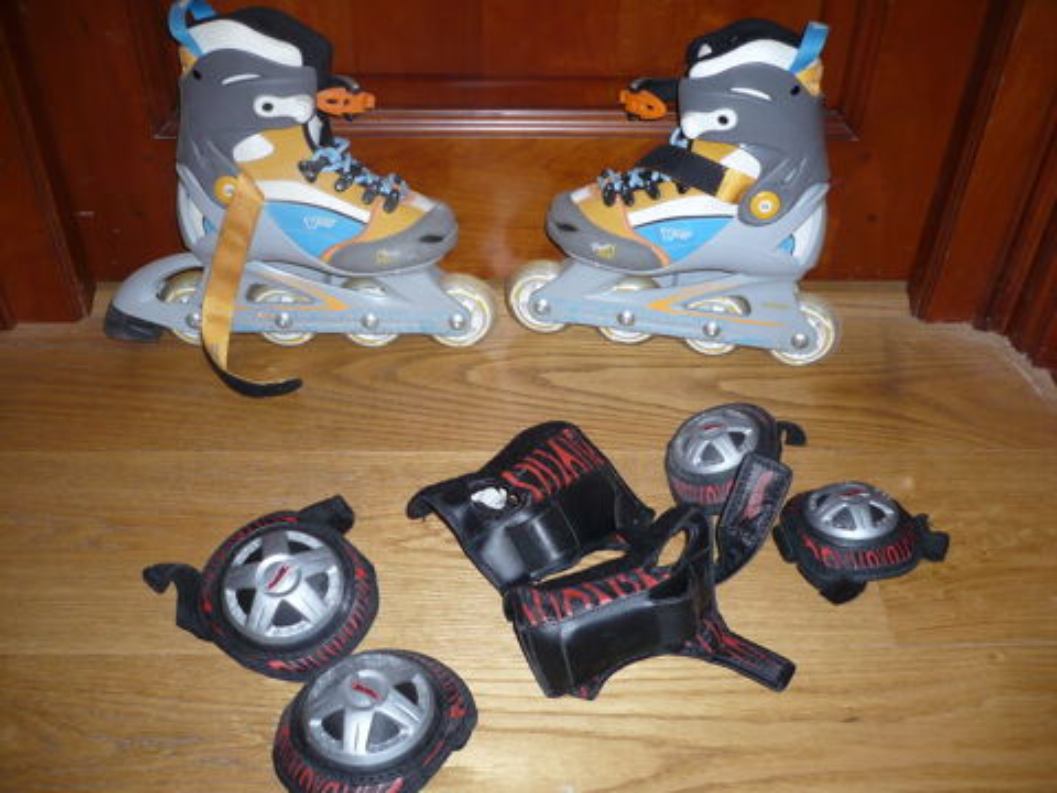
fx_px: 1069
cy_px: 396
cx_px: 528
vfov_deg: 40.7
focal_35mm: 35
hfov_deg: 52.6
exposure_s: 1/30
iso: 100
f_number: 2.8
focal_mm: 5.8
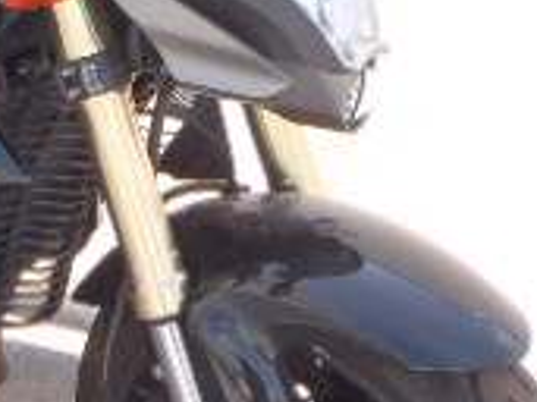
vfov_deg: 14.1
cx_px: -94
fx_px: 1628
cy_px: 179
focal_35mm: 105
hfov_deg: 17.9
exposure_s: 1/125
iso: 80
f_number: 4.5
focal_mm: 5
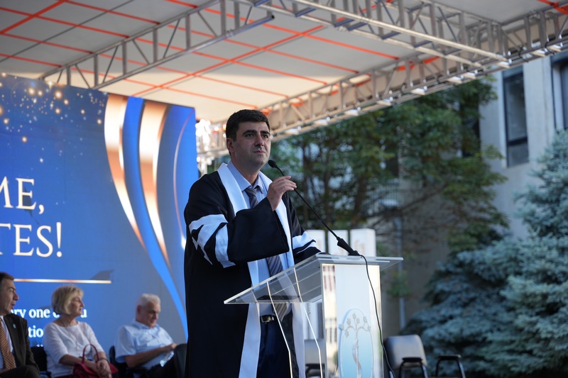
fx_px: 1104
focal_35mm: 70
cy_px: 189
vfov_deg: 19.4
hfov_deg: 28.8
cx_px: 284
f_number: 2.8
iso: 160
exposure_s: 1/160
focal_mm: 70
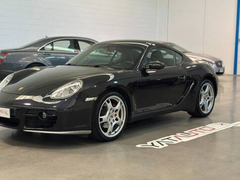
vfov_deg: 26.1
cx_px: 109
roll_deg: -0.7
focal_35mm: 56
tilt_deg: -5.4
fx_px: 388
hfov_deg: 34.3
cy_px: 79
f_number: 1.78
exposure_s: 1/50
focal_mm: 6.86
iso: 100
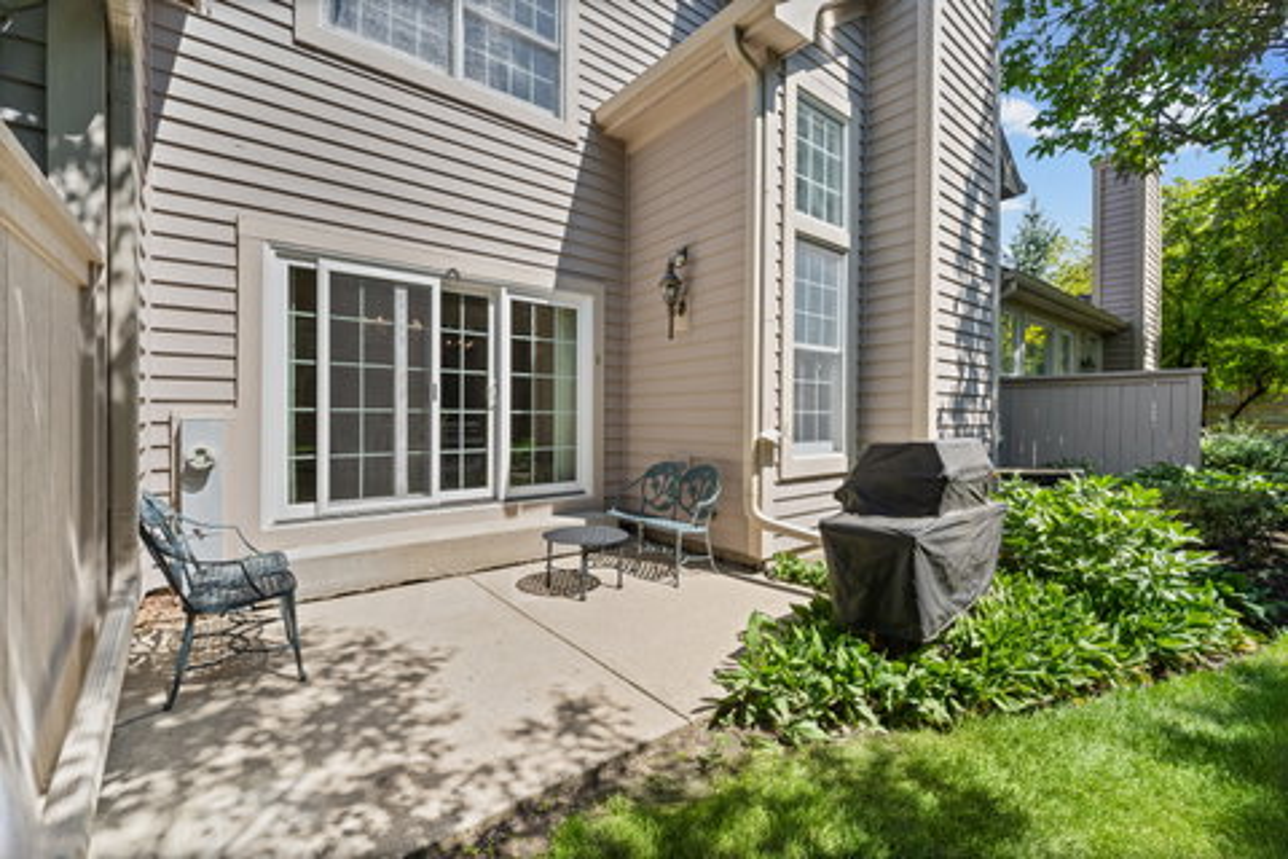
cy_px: 430
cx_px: 644
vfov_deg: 81.2
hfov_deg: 104.3
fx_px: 501
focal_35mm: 14
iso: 800
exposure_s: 1/160
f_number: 8
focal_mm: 14
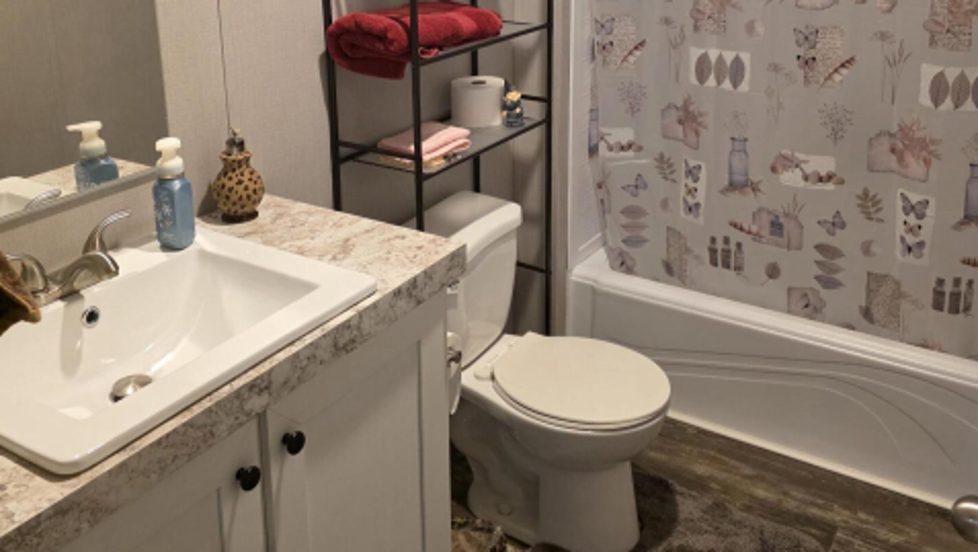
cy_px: 114
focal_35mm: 35
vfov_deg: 32.9
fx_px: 908
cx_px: 492
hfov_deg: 56.6
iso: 1000
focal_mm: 6.3
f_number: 1.7
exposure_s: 1/120
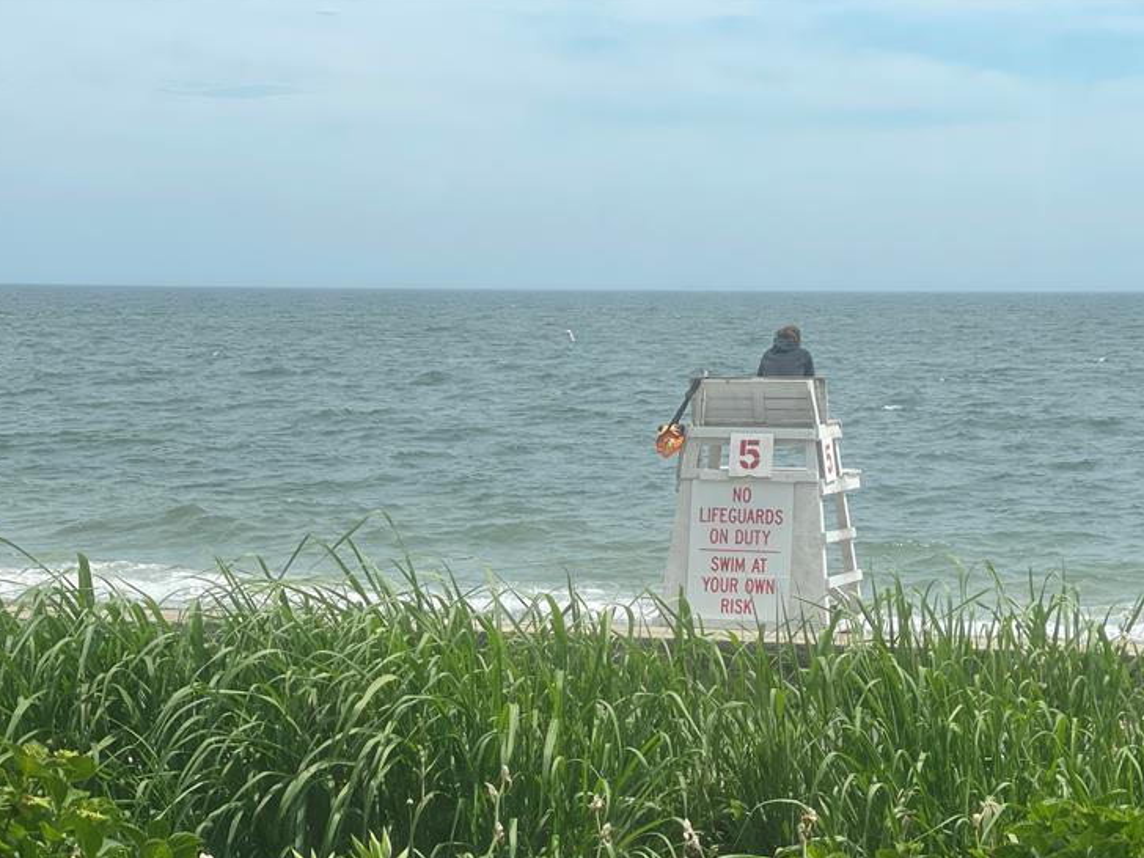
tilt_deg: -6.1
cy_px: 594
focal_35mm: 90
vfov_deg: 16.4
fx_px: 2974
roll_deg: +0.2
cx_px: 618
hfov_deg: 21.8
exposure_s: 1/1488
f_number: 2.2
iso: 32
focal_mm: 7.5
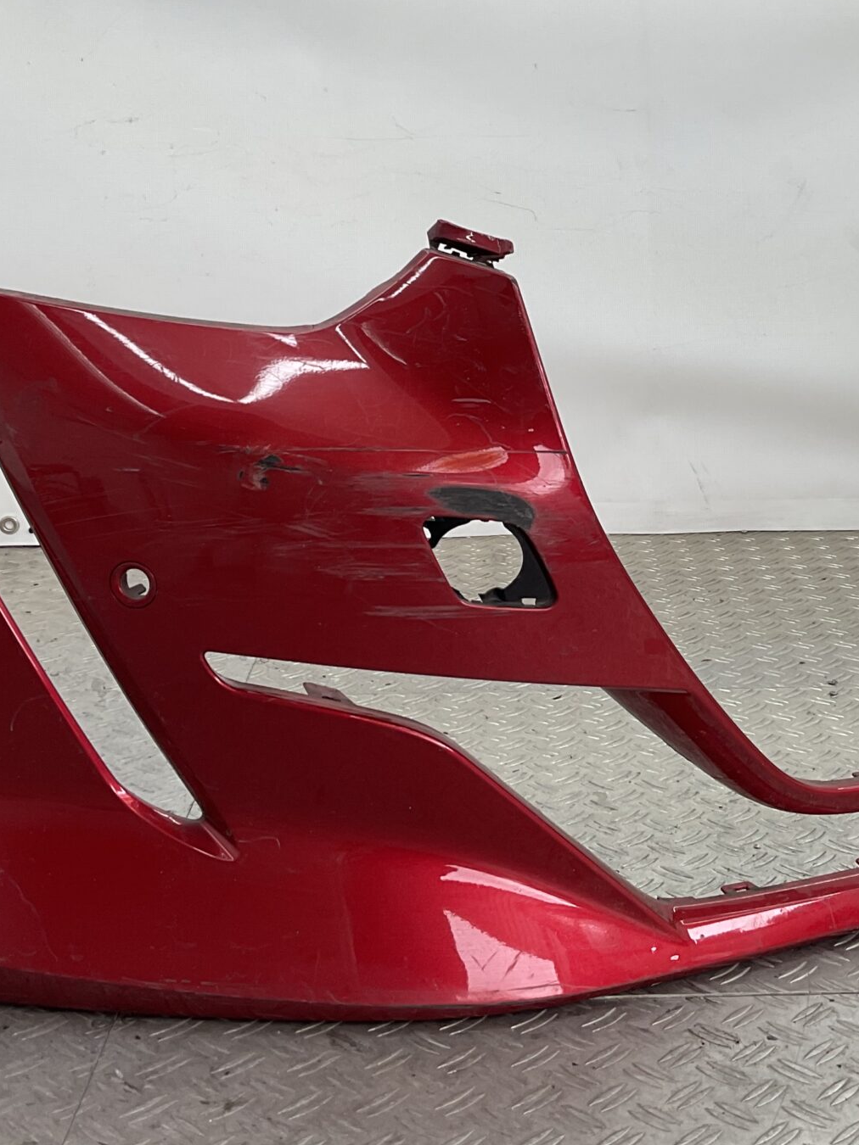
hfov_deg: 26.3
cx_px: 620
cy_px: 359
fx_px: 1820
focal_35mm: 55
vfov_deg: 34.5
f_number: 1.8
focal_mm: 3
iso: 16
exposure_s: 1/110
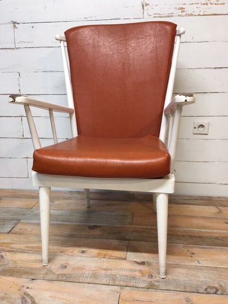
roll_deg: -0.5
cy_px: 152
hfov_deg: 48.2
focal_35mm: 29
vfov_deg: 61.7
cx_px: 114
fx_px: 255
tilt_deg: -12.1
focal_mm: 4.15
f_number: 2.2
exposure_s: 1/17
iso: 40
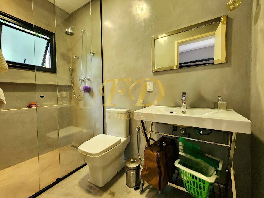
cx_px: 132
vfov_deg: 89.9
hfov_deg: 106.2
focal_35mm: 13
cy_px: 99
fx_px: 99
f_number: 2.2
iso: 320
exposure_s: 1/60.2
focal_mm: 2.2
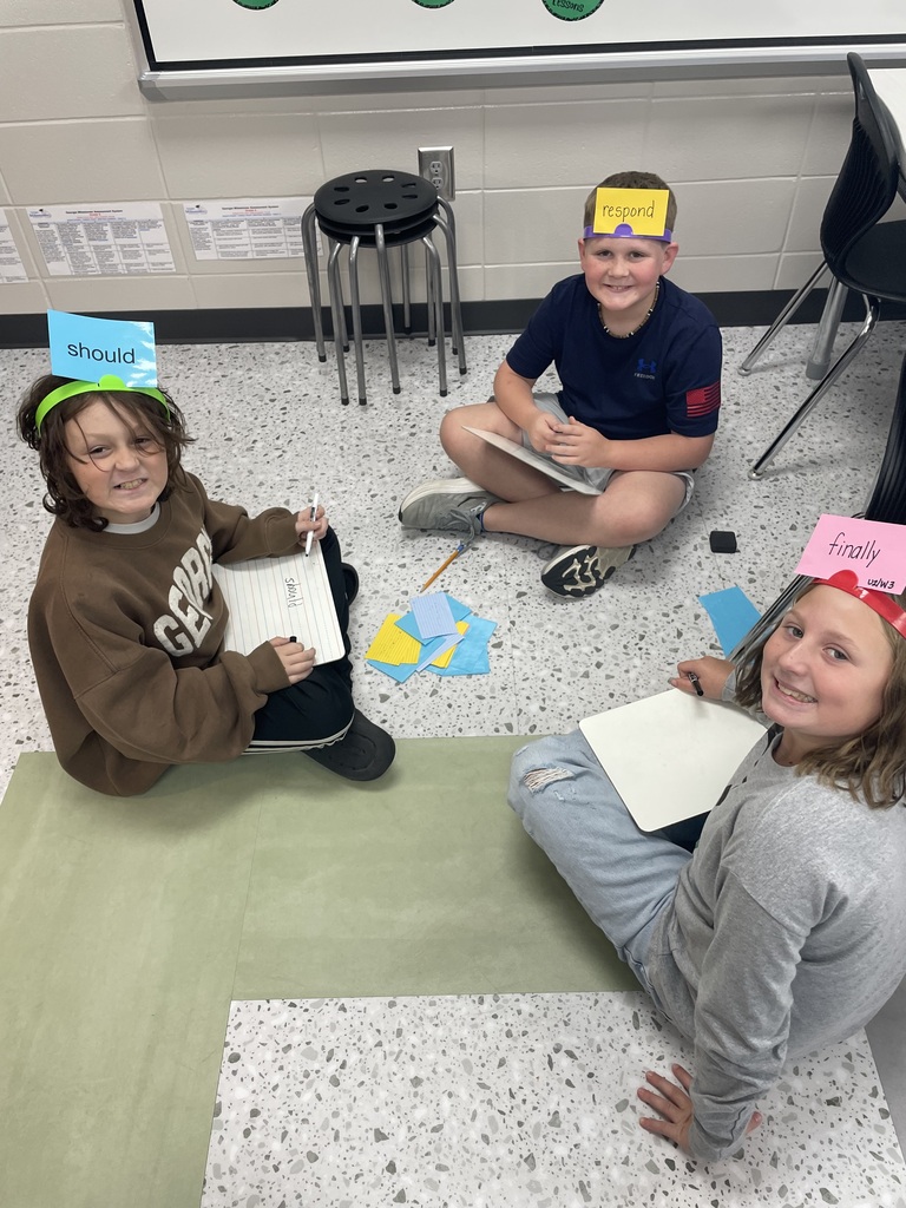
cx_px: 453
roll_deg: +4.2
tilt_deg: -43.8
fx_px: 907
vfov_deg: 67.3
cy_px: 604
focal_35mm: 26
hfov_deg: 53.1
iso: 100
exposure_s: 1/120
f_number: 1.6
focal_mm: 4.2
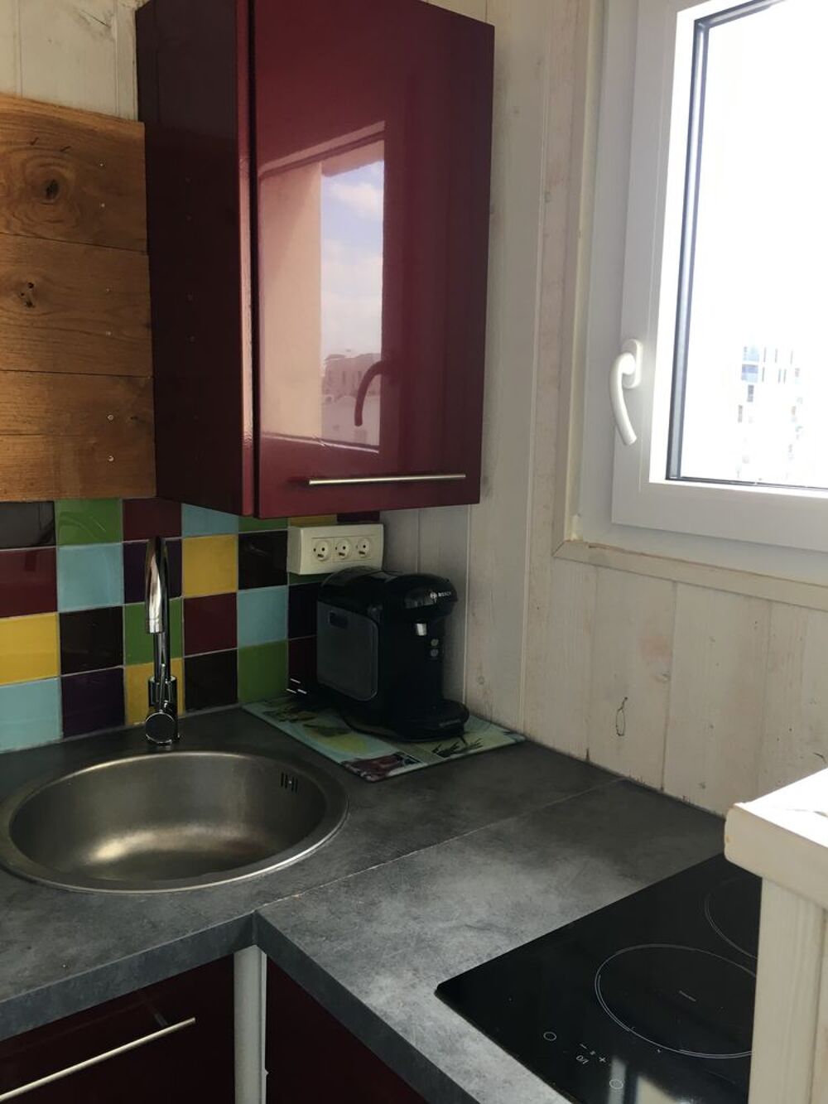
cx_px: 414
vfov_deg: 61.7
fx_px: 925
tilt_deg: -5.1
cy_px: 552
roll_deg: -1.9
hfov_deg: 48.2
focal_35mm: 29
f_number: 2.2
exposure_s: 1/50
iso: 32
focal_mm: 4.15
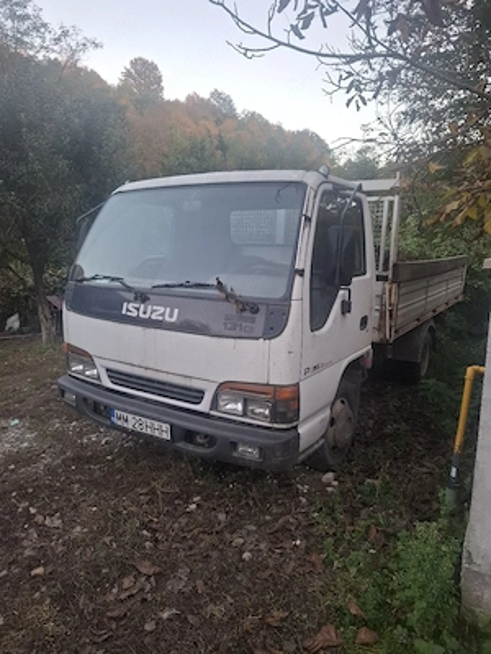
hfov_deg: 58.9
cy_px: 327
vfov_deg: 73.9
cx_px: 246
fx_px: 435
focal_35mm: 23
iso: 80
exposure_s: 1/100
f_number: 1.8
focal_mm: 5.54
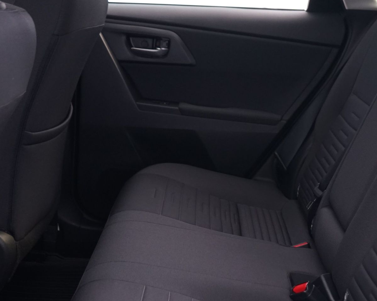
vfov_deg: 27.1
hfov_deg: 32.9
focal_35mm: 55
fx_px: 614
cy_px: 240
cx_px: 318
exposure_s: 1/4
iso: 1250
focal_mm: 28
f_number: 3.5
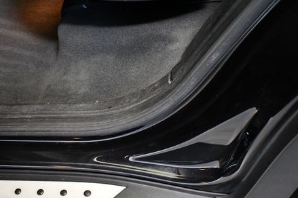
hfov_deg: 36.2
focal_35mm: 54
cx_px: 82
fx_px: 447
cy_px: 118
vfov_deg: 25.0
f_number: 4
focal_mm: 25
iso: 5600
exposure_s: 1/60
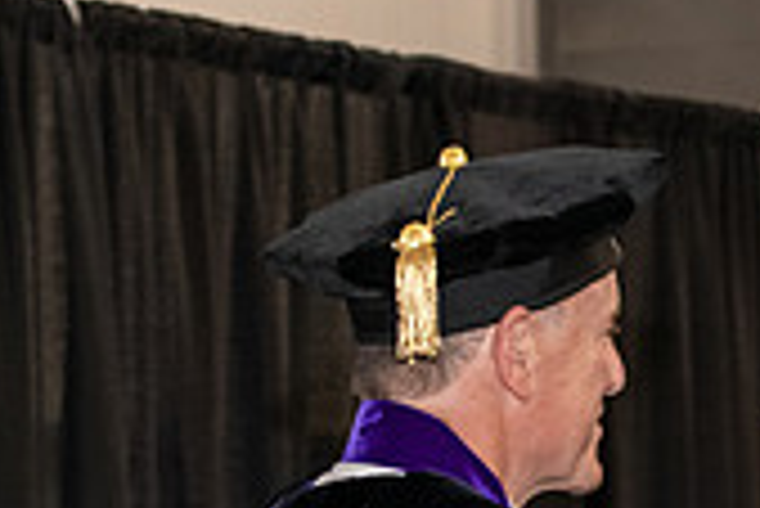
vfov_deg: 5.7
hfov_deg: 8.5
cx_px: 980
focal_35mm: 240
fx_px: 5071
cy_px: 659
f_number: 5
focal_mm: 70
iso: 2500
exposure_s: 1/200
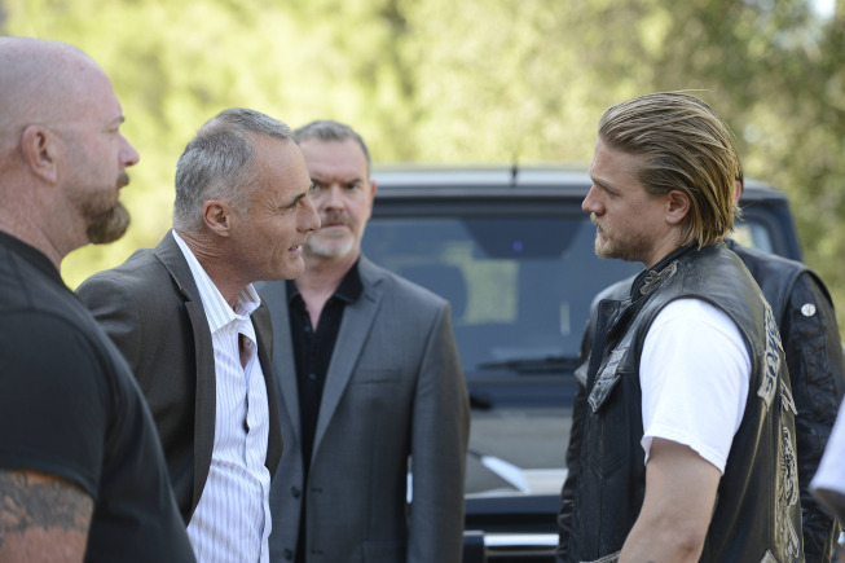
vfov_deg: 11.2
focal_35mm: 122
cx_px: 422
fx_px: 2863
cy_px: 282
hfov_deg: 16.8
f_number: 4.5
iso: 400
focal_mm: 122
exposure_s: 1/250
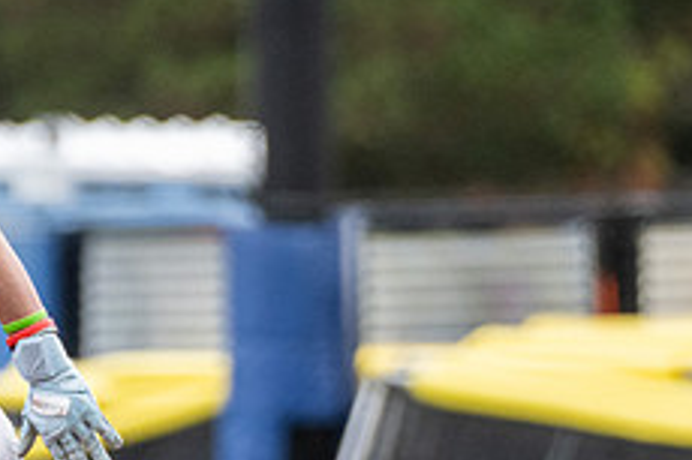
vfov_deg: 1.1
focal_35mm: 1282
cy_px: 541
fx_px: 24624
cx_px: -56
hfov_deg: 1.6
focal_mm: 440
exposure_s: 1/1000
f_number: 5.6
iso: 3200
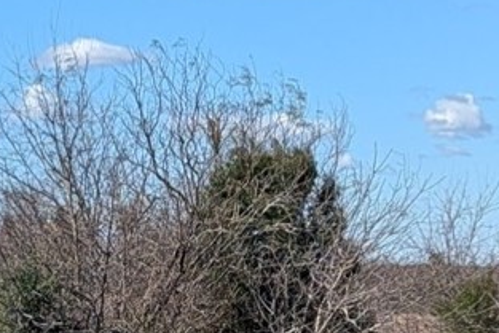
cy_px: 491
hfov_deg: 11.8
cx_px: -349
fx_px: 2260
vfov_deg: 8.3
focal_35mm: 163
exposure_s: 1/1272
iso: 22
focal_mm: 6.9
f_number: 1.68
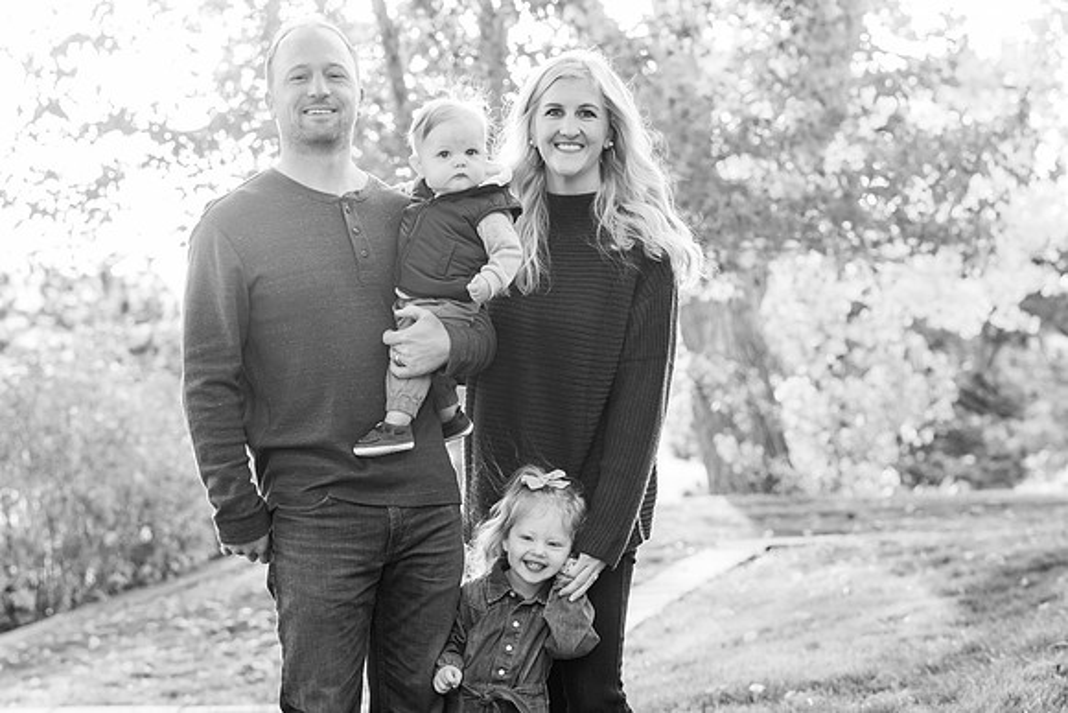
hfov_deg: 22.4
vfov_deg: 15.0
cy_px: 356
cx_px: 534
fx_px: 2700
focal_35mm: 91
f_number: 5
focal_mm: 91
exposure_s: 1/250
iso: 2000
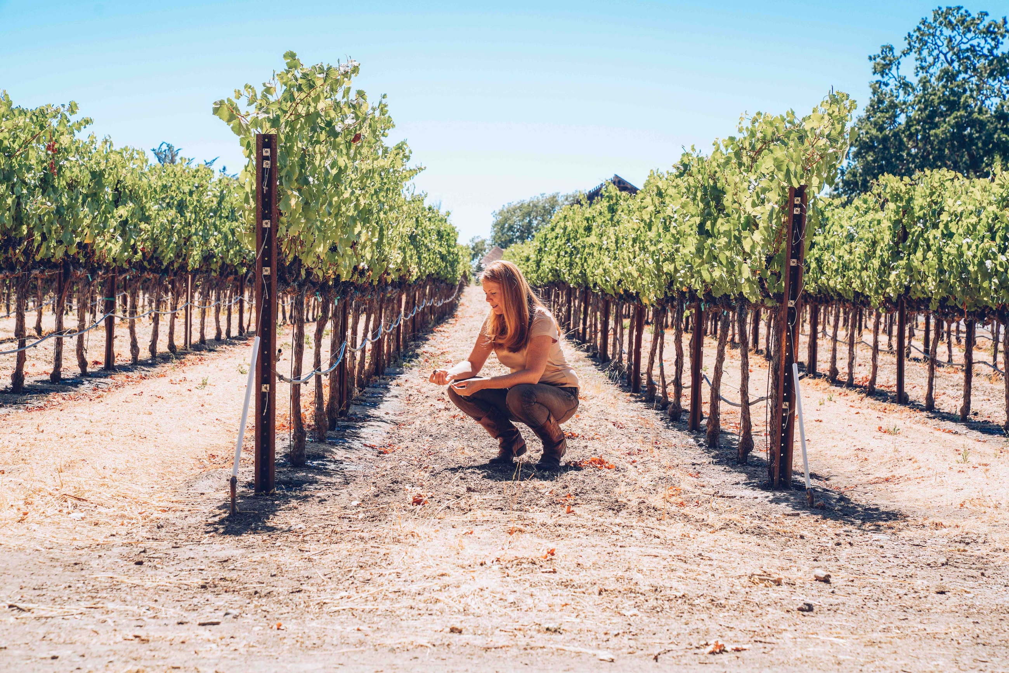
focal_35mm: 70
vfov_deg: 19.5
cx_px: 504
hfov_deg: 28.8
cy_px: 336
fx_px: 1962
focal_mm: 70
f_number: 7.1
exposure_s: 1/320
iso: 100
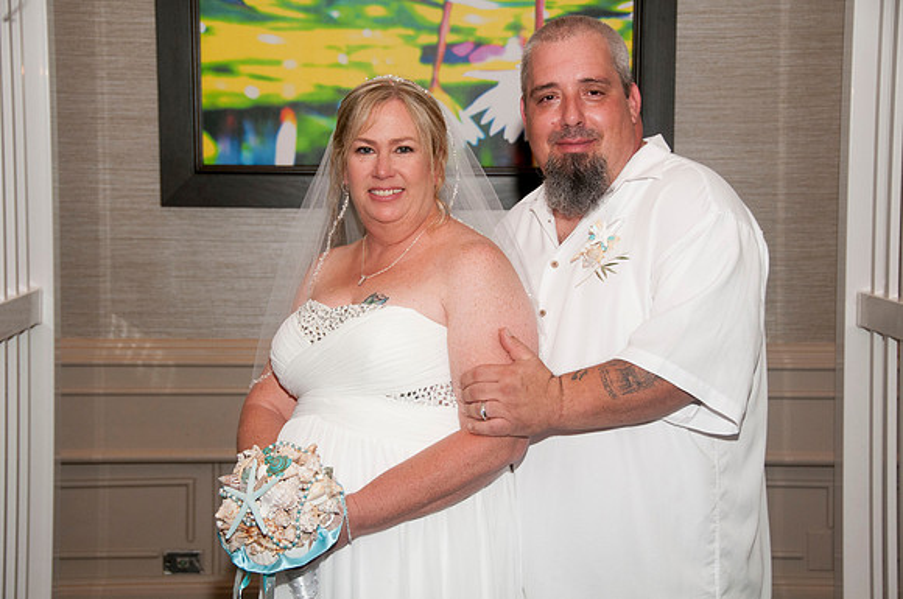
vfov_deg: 18.9
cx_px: 452
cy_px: 300
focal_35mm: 72
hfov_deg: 28.1
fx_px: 1803
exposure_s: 1/60
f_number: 5.6
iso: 400
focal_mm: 48
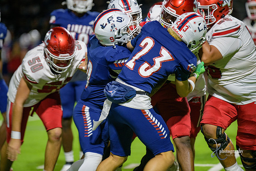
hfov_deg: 8.2
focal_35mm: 250
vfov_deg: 5.5
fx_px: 1778
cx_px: 128
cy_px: 86
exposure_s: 1/250
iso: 2000
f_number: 2.8
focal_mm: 250
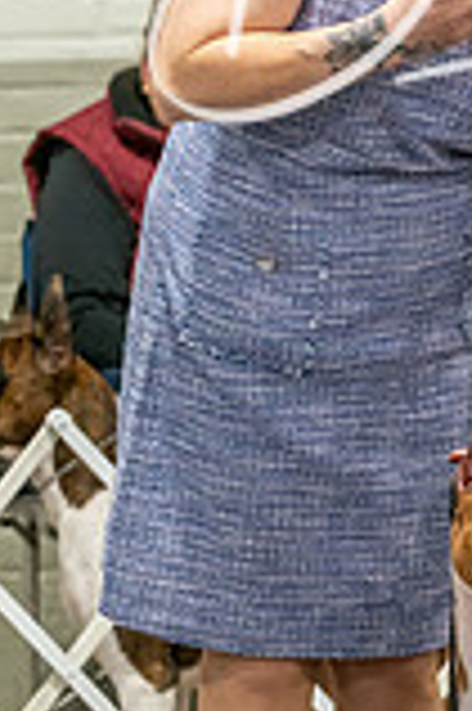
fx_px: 6346
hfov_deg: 4.2
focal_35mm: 322
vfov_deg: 6.4
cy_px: 522
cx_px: 652
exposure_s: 1/250
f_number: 3.5
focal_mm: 113
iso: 6400
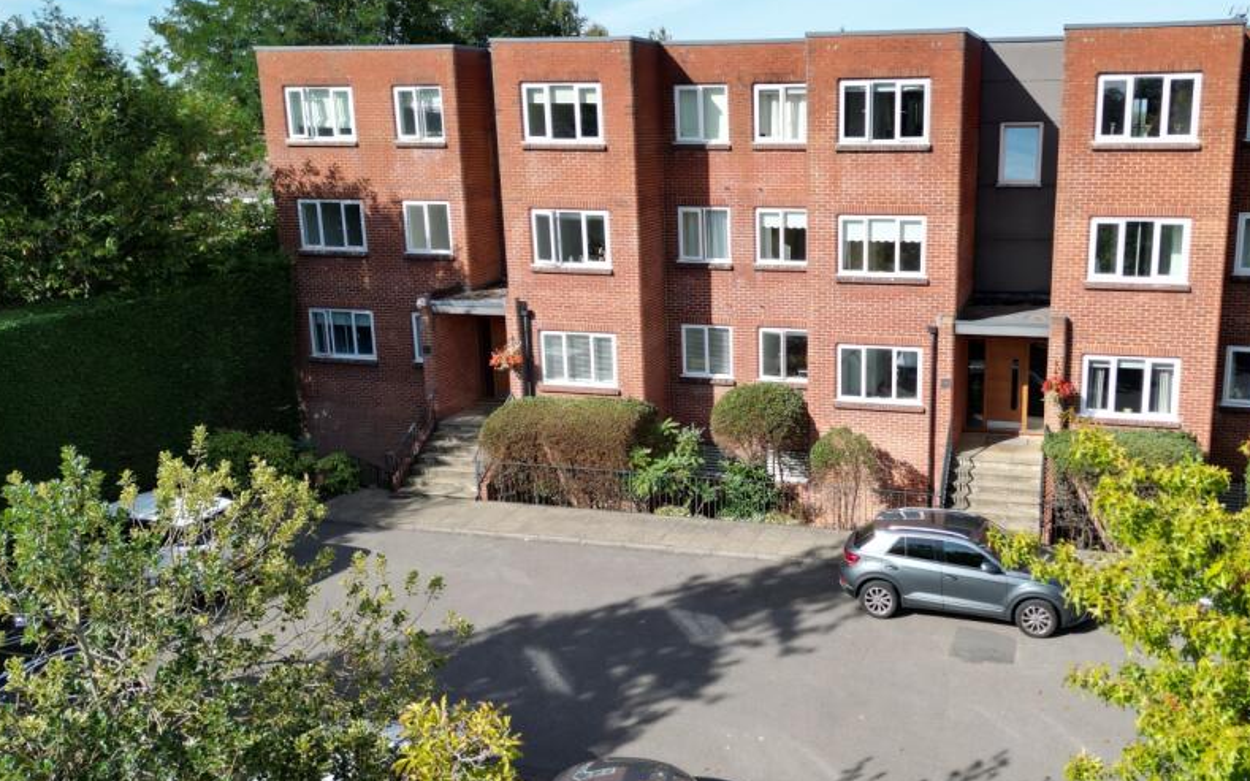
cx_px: 791
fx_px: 1124
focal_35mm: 33
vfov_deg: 38.3
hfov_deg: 57.3
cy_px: 382
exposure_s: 1/2500
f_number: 1.7
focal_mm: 6.72
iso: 110
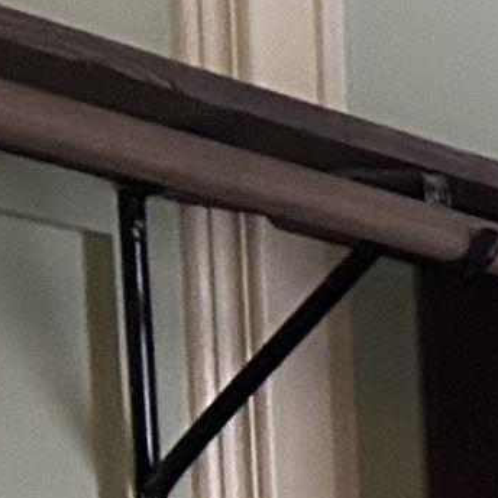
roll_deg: -0.2
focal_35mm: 205
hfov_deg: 6.9
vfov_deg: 7.7
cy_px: 1330
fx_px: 3337
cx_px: 1859
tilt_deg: -5.9
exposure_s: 1/60
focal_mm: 5.7
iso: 400
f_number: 1.5
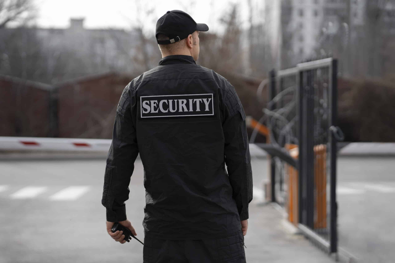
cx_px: 198
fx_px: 933
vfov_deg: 16.1
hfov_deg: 23.9
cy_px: 132
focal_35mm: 85
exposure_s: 1/3200
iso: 500
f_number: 2.5
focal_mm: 85
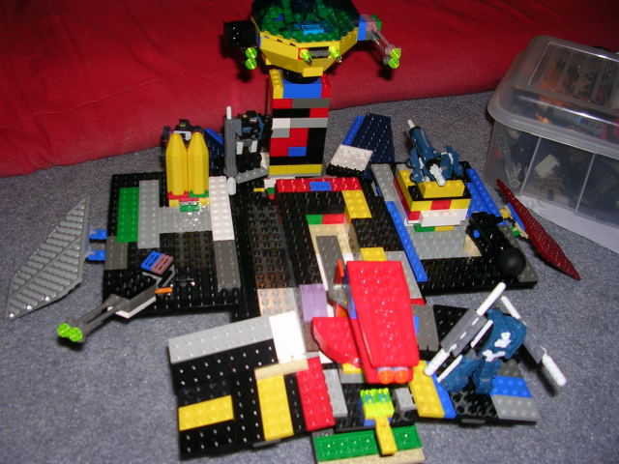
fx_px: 680
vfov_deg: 37.7
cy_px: 232
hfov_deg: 49.0
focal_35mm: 38
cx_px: 310
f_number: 2.8
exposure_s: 1/60.1
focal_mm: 5.8
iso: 50
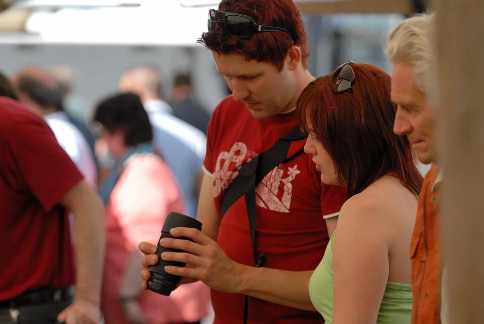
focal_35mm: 174
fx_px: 2343
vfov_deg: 7.9
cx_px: 242
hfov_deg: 11.8
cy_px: 162
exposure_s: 1/2500
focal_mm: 116
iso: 400
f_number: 2.8
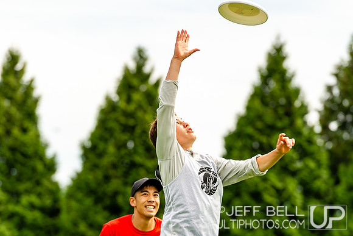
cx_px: 194
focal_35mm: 300
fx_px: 2944
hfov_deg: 6.9
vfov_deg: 4.6
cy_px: 167
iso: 250
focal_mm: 200
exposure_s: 1/1250
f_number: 4
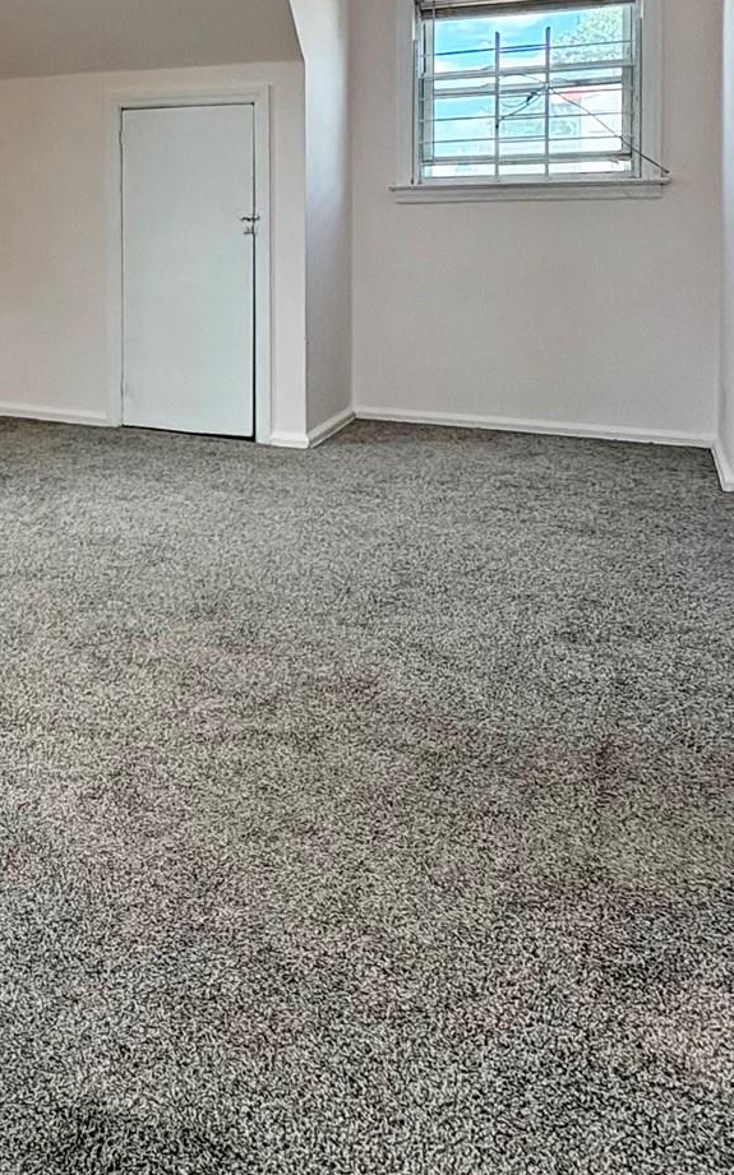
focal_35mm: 33
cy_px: 212
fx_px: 1057
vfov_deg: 53.7
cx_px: -54
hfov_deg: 33.8
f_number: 2.2
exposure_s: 1/177
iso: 64
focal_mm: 2.22
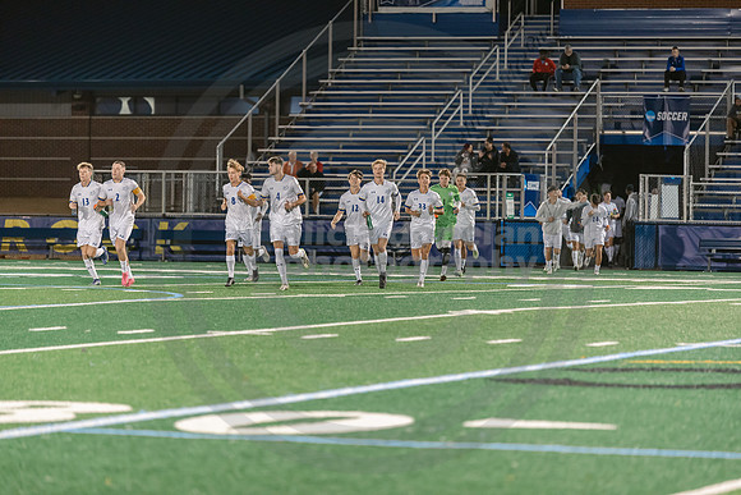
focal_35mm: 180
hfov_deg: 11.4
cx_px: 370
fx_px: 3706
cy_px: 248
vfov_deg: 7.6
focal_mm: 180
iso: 2500
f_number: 2.8
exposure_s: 1/400
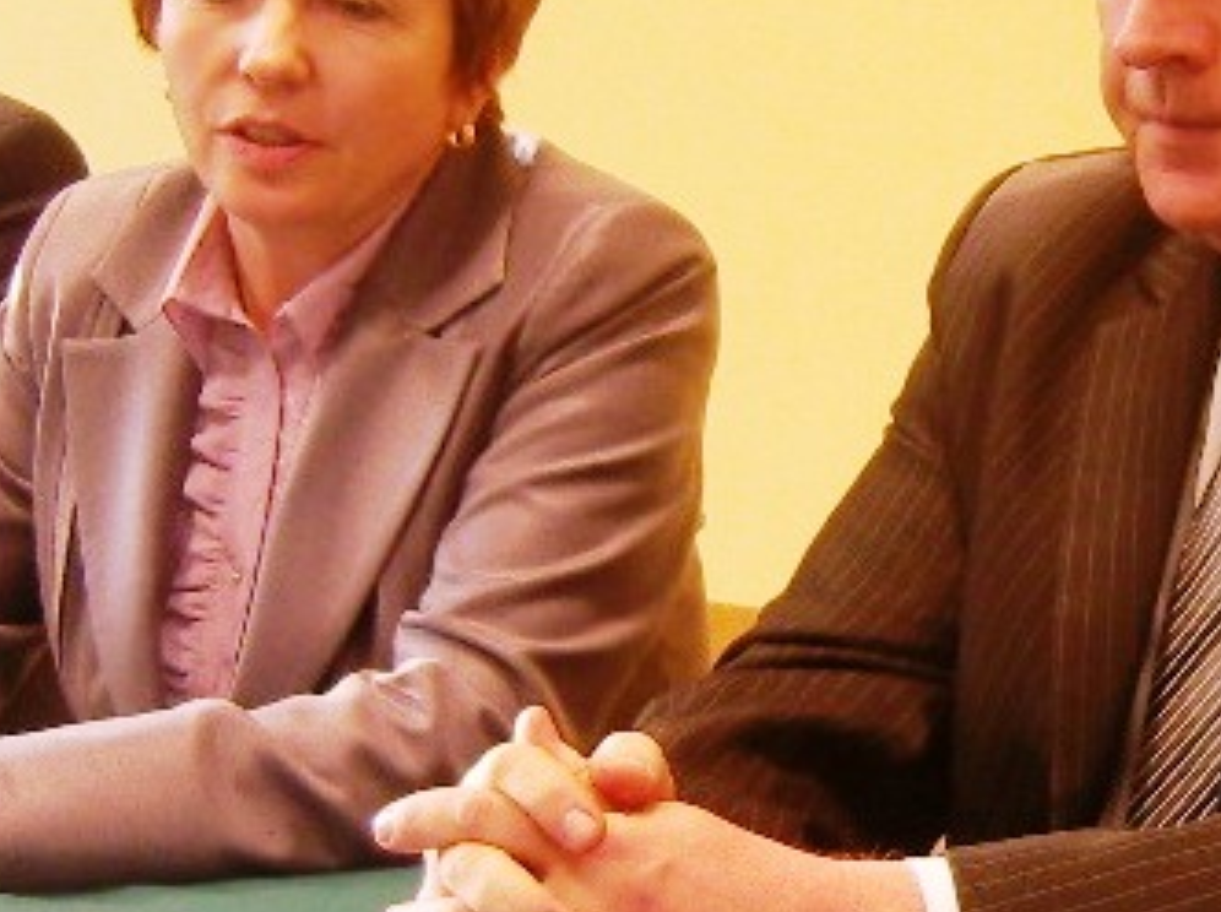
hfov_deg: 36.7
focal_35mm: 52
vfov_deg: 27.8
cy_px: 300
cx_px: 756
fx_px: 1832
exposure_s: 1/40
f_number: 2.8
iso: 200
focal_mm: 7.3
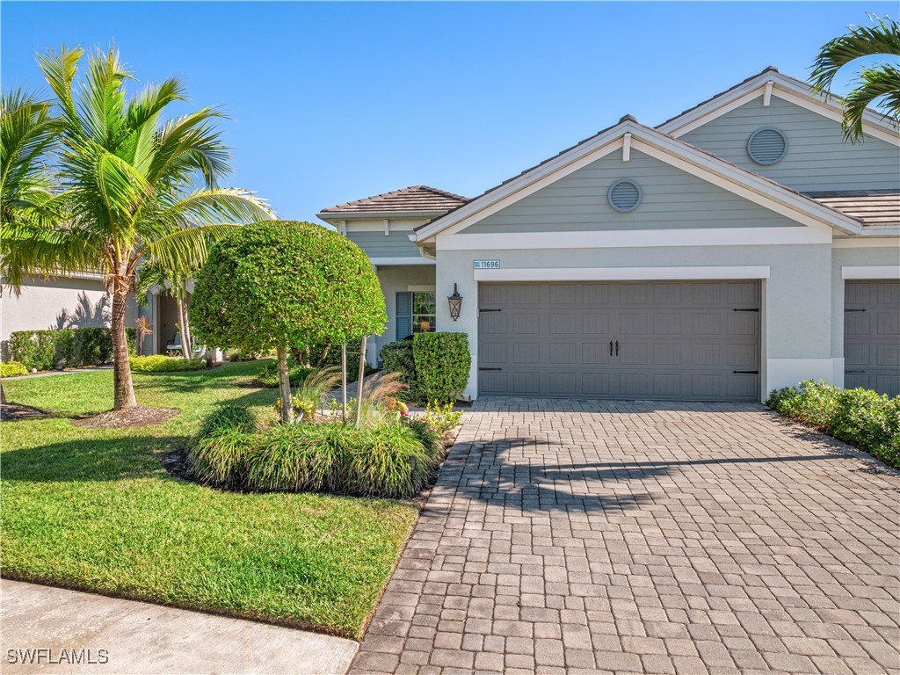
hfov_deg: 76.4
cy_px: 338
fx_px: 572
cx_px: 450
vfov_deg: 61.1
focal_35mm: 22
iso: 200
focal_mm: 11
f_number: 7.1
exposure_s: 1/400
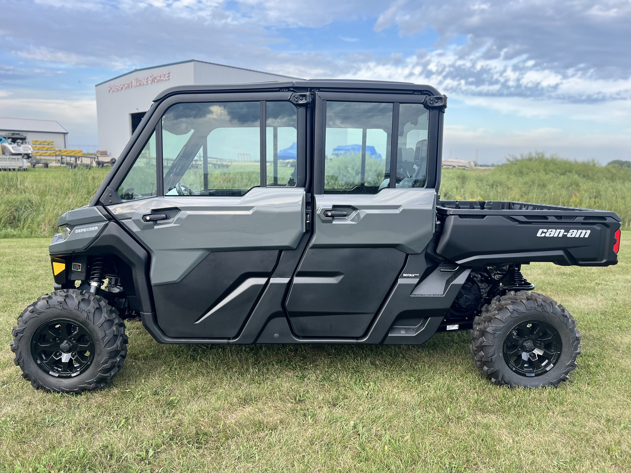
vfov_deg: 53.1
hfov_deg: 67.3
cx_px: 316
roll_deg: -0.6
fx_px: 474
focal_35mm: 26
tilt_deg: -9.6
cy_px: 236
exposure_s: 1/723
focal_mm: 5.7
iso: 50
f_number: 1.5
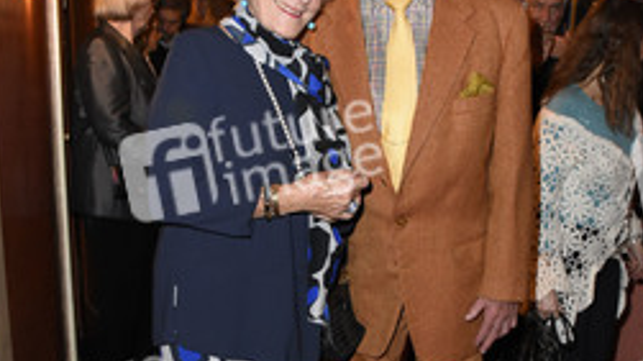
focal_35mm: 45
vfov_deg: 26.0
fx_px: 767
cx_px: 325
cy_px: 289
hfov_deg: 45.5
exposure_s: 1/60
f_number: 6.3
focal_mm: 18
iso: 3200
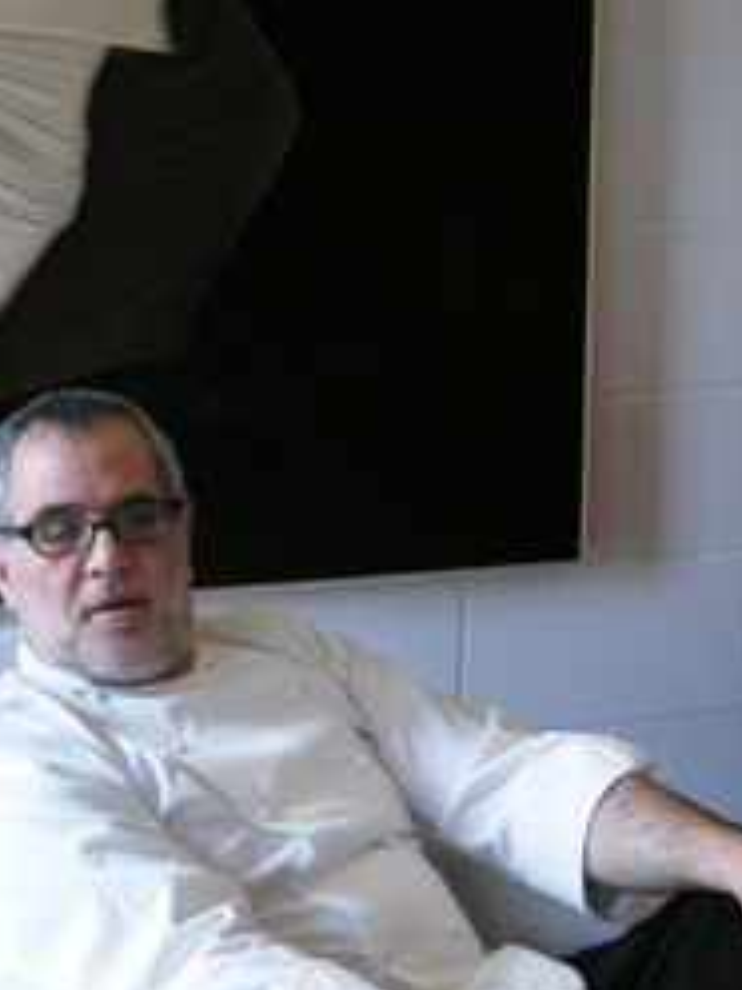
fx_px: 2658
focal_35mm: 93
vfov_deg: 21.1
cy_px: 567
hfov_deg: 15.8
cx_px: 187
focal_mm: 7.5
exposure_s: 1/125
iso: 167
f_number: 2.7
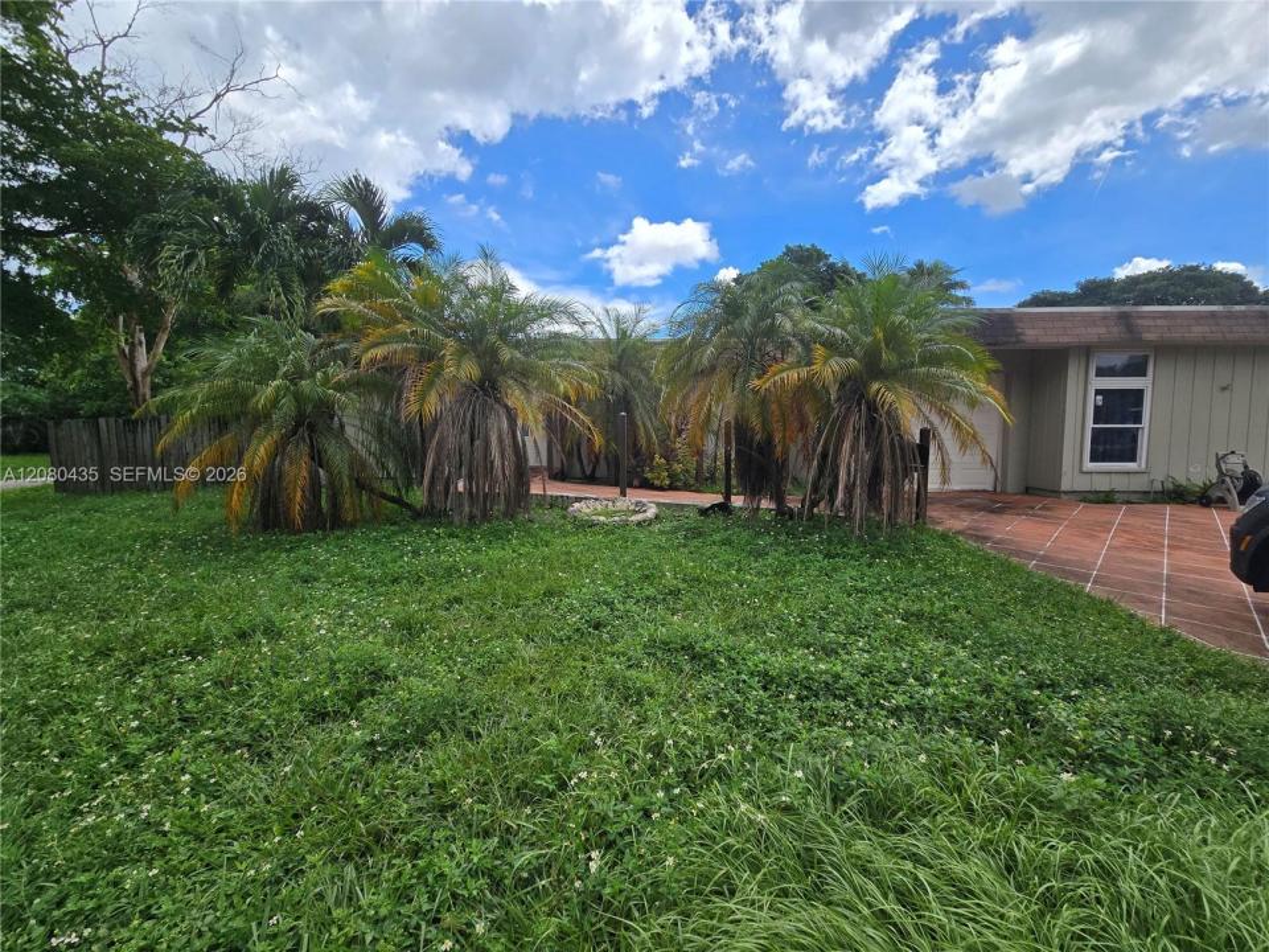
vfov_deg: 89.9
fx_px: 477
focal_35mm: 13
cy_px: 476
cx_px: 634
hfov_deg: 106.2
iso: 50
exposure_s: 1/1904
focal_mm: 2.2
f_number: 2.2
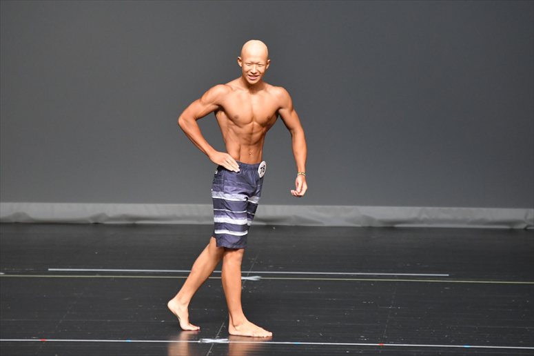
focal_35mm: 315
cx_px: 267
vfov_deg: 4.4
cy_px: 178
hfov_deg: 6.5
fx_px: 4670
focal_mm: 210
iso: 3600
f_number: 5.6
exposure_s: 1/400
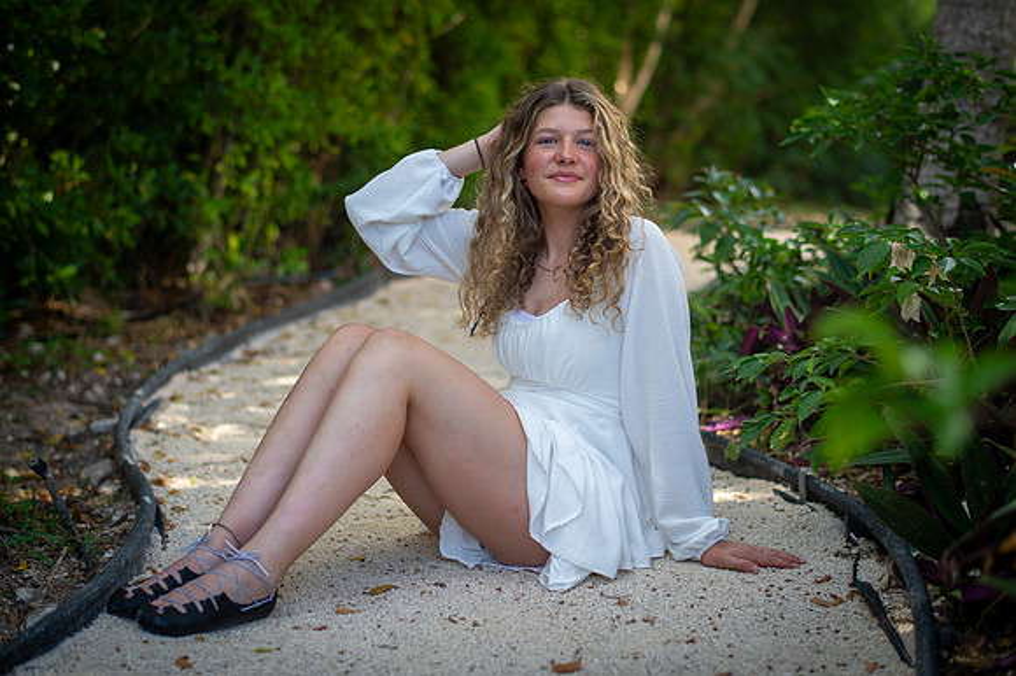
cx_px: 508
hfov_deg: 34.5
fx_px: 1636
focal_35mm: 58
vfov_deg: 23.4
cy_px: 338
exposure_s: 1/640
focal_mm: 58
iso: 400
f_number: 2.2
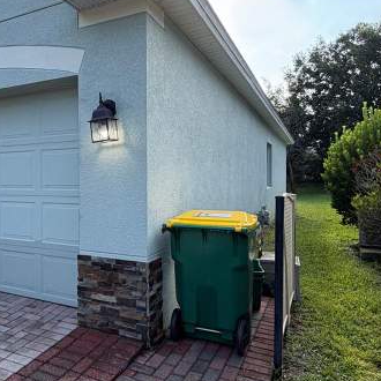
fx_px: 374
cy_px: 186
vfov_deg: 54.0
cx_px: 99
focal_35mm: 30
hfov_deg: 51.9
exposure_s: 1/502
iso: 64
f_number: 2.2
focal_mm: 2.22
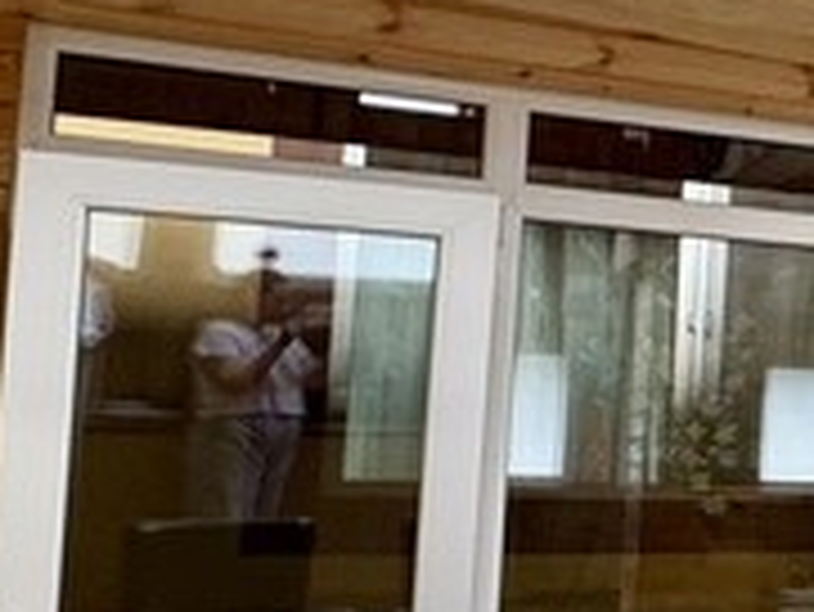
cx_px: 1785
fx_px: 1859
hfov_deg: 16.3
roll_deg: -0.3
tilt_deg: +5.1
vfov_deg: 18.7
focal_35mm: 79
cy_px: 374
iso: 64
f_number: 2.2
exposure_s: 1/99
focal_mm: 2.22
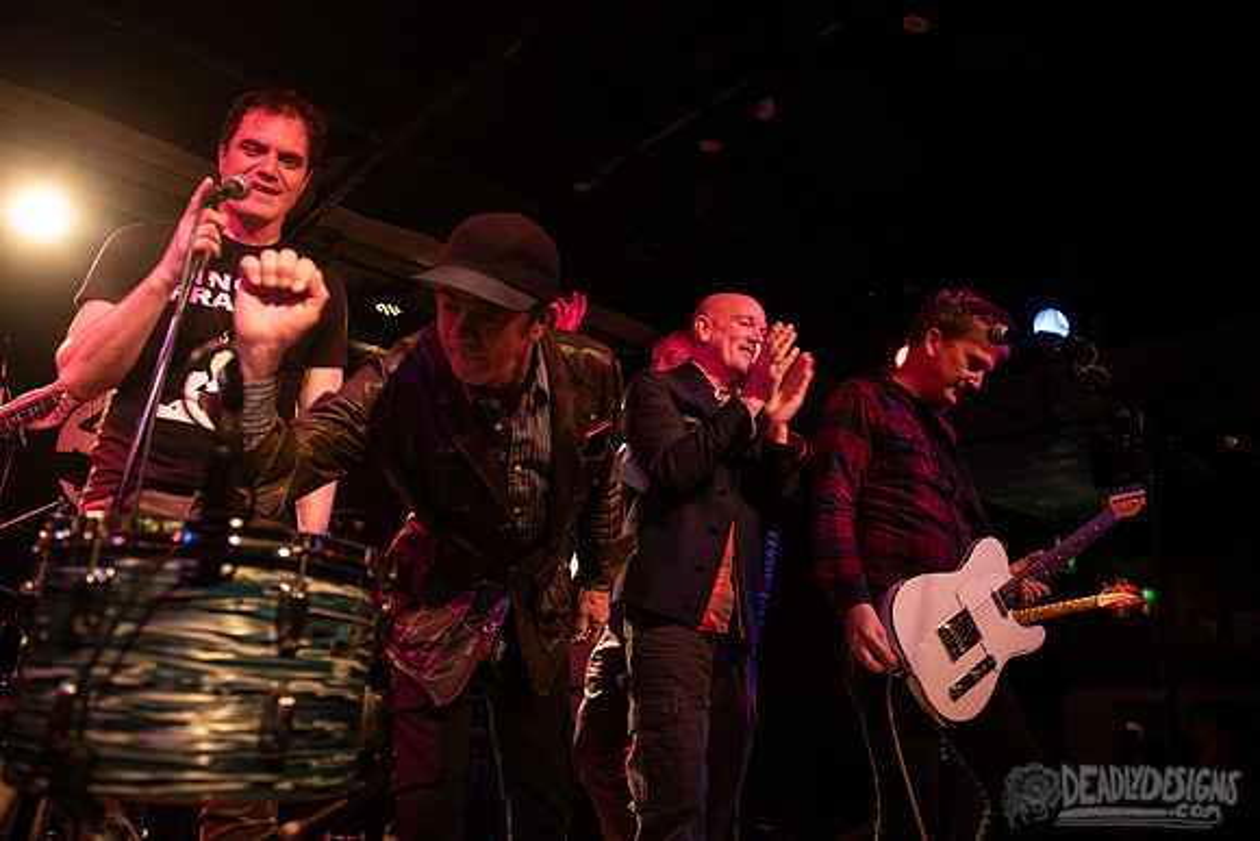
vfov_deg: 49.2
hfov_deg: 69.0
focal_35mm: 26
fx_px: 916
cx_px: 630
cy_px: 383
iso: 2000
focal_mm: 24
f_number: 3.2
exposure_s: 1/200
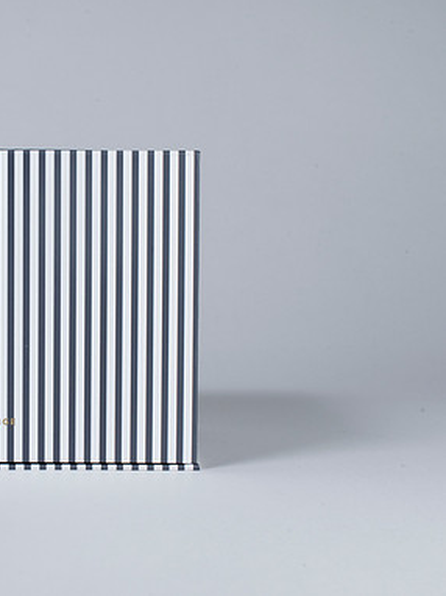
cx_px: -5
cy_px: 308
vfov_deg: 21.8
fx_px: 1548
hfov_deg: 16.1
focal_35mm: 90
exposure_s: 1/250
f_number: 16
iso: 200
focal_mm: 50
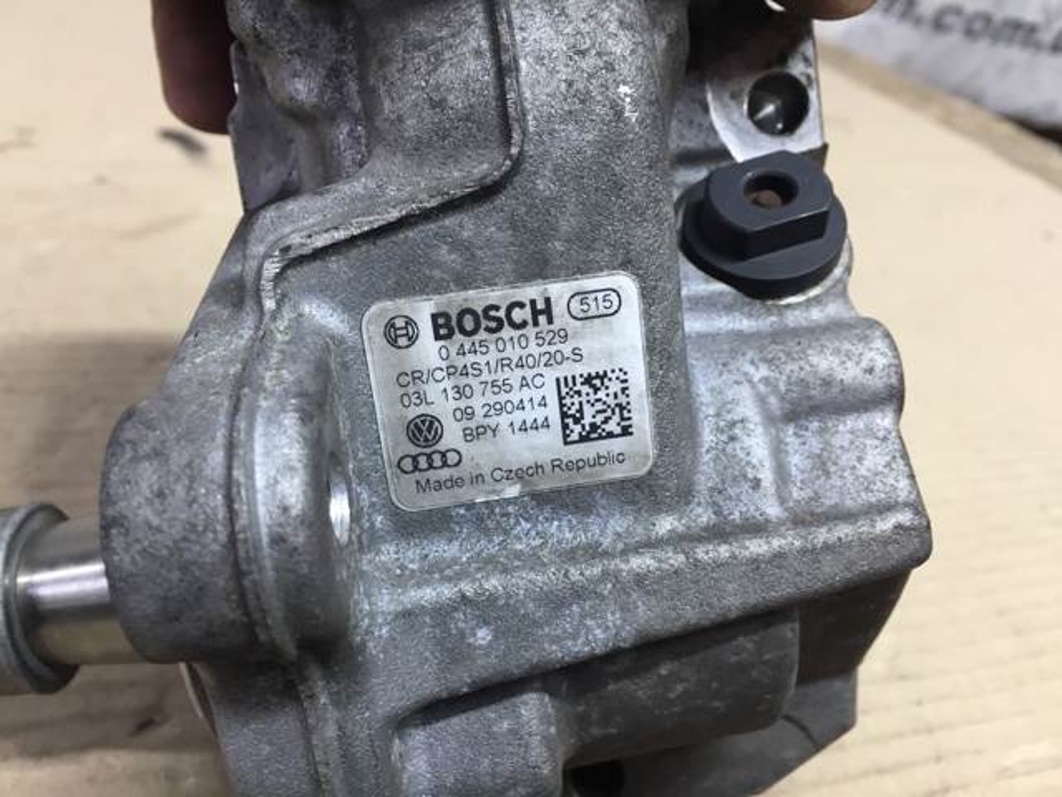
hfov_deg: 61.7
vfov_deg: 48.2
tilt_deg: -32.4
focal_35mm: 29
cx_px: 531
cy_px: 398
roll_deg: -11.6
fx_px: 890
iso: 100
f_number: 2.2
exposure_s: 1/33
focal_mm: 4.15
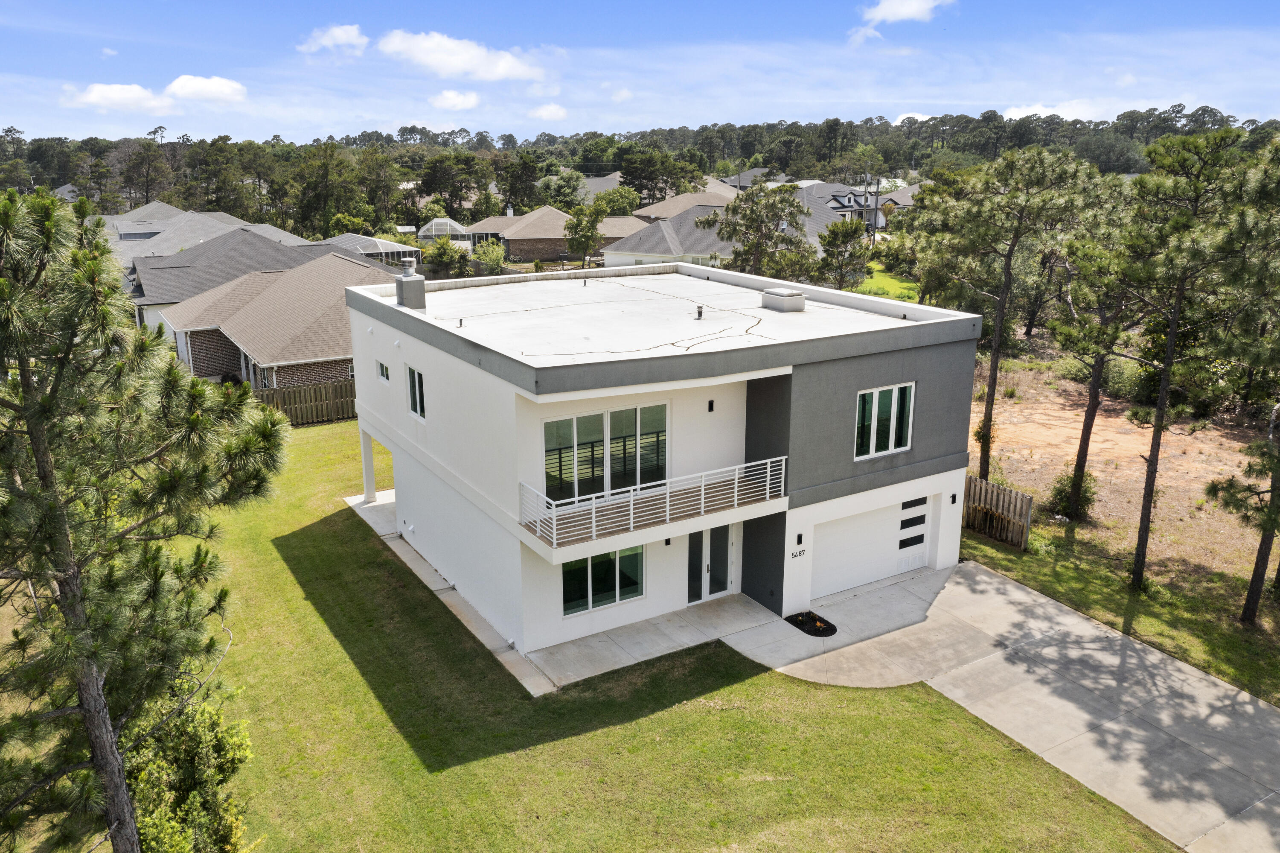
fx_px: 995
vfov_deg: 46.4
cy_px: 426
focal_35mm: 28
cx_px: 640
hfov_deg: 65.5
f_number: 6.3
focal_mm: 10.26
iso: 100
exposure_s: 1/240
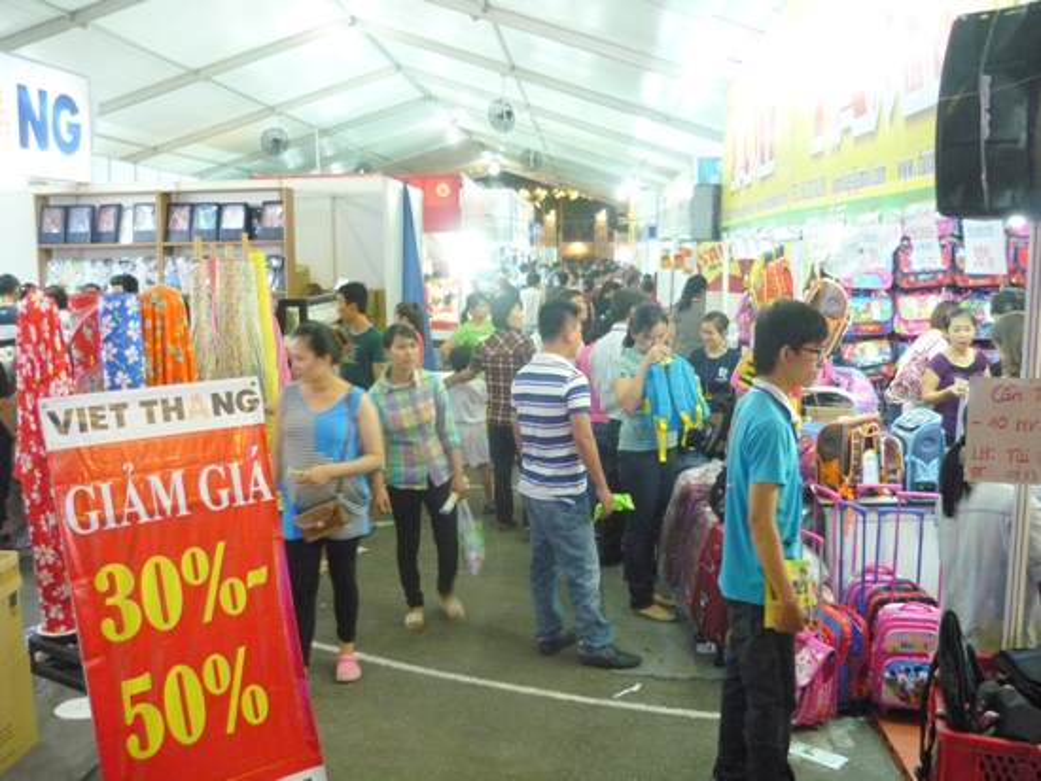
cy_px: 390
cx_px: 520
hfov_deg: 55.3
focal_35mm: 33
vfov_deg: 43.0
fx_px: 993
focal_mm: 5.5
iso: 400
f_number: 2.8
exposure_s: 1/20
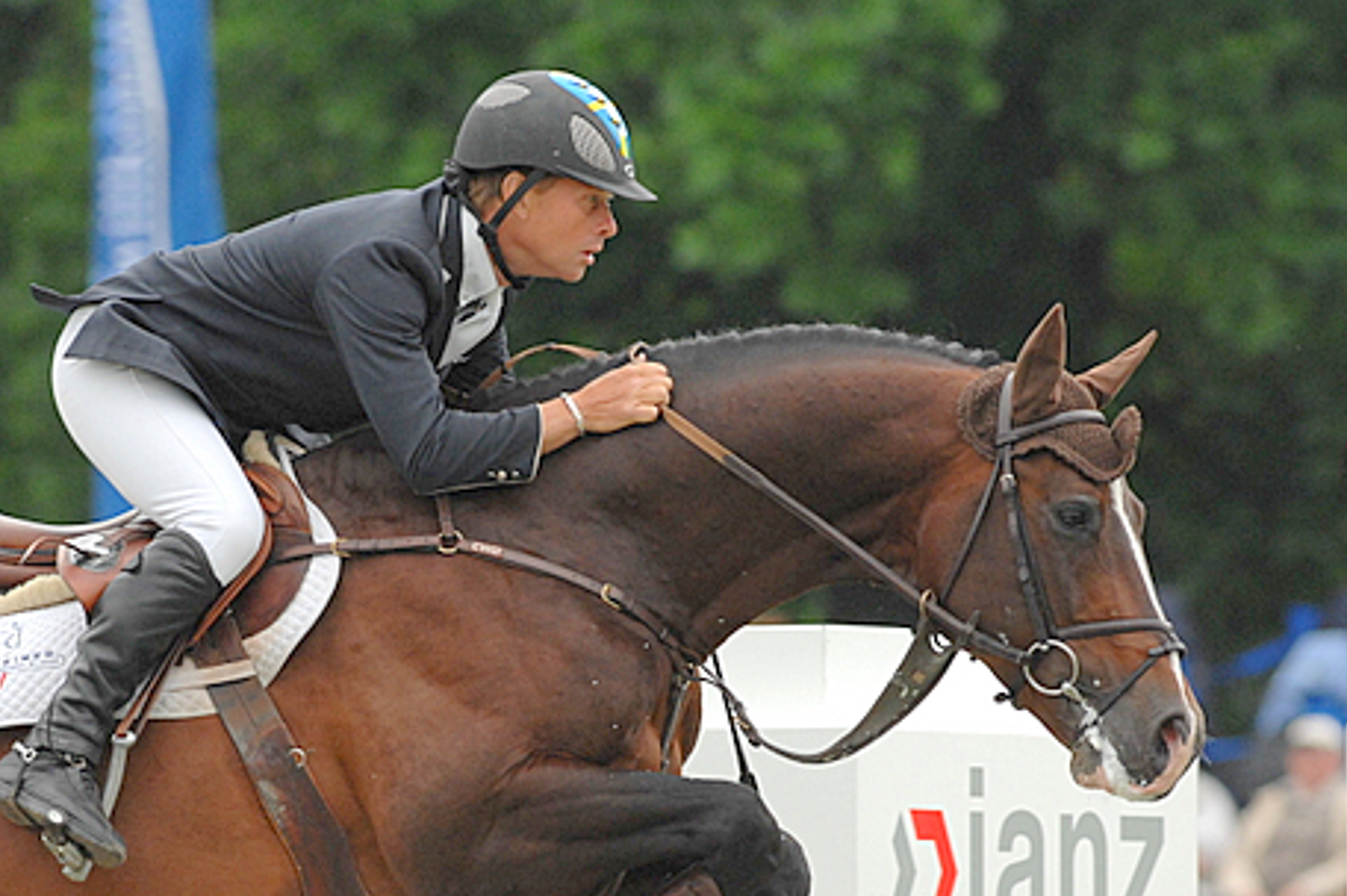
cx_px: 463
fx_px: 29425
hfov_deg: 2.6
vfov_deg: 1.7
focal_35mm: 787
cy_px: 774
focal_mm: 300
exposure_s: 1/1000
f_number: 4.8
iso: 400
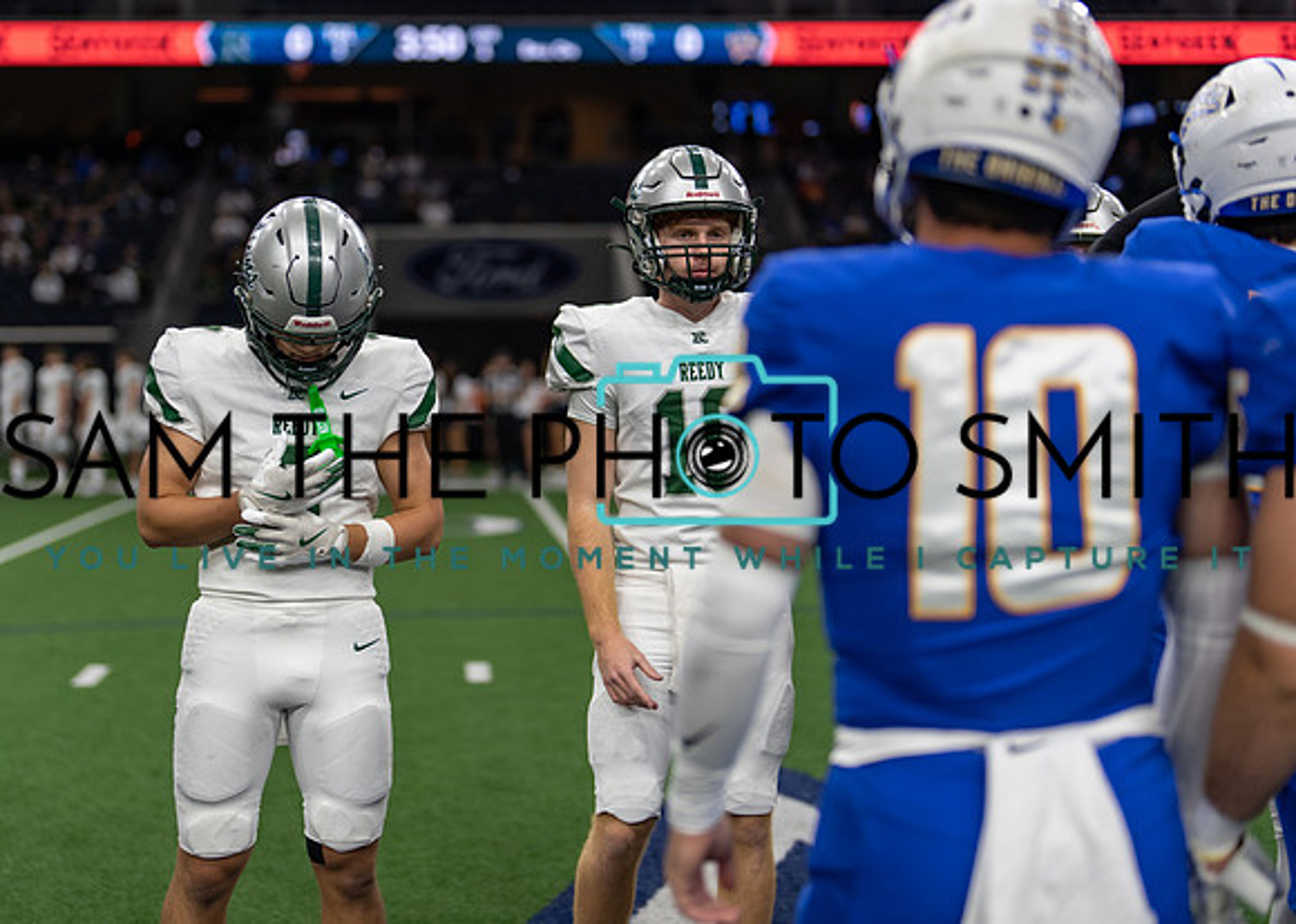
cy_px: 371
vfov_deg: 22.7
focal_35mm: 63
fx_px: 2306
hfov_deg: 31.3
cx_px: 521
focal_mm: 50
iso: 250
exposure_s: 1/1000
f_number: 1.2
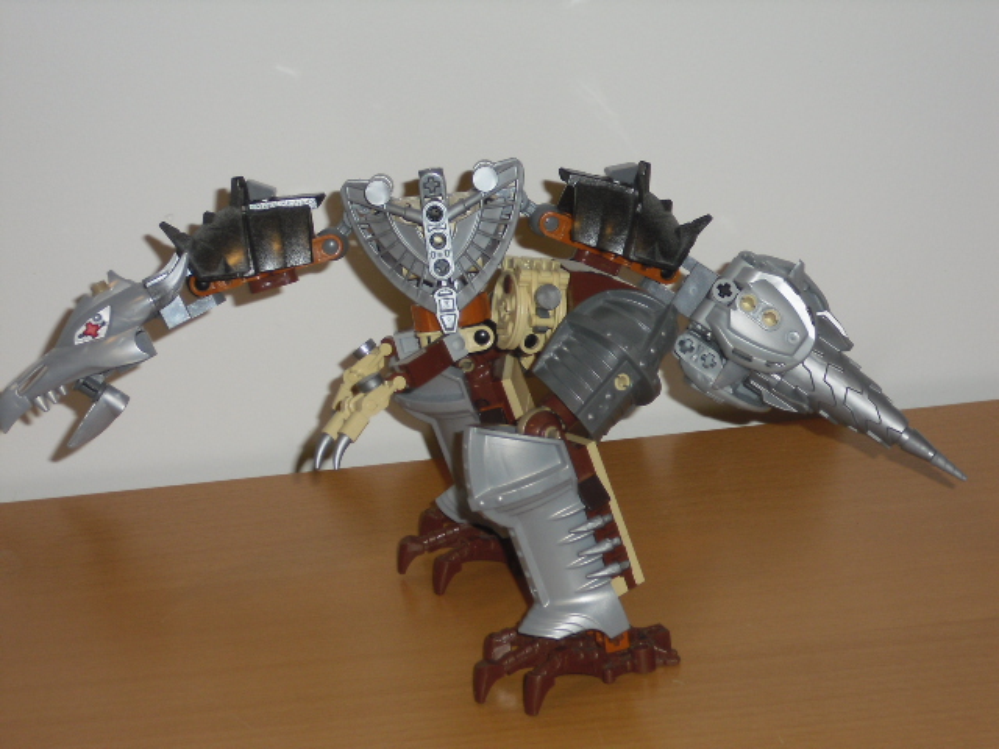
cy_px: 374
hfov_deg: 18.7
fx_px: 3030
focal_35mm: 105
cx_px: 500
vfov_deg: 14.1
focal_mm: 18.9
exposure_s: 1/60
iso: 200
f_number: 5.6
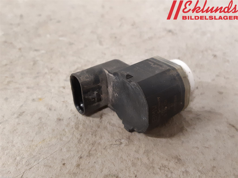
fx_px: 179
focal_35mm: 26
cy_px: 89
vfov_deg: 53.1
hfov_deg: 67.3
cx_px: 119
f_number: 1.7
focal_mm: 3.93
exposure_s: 1/33
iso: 250
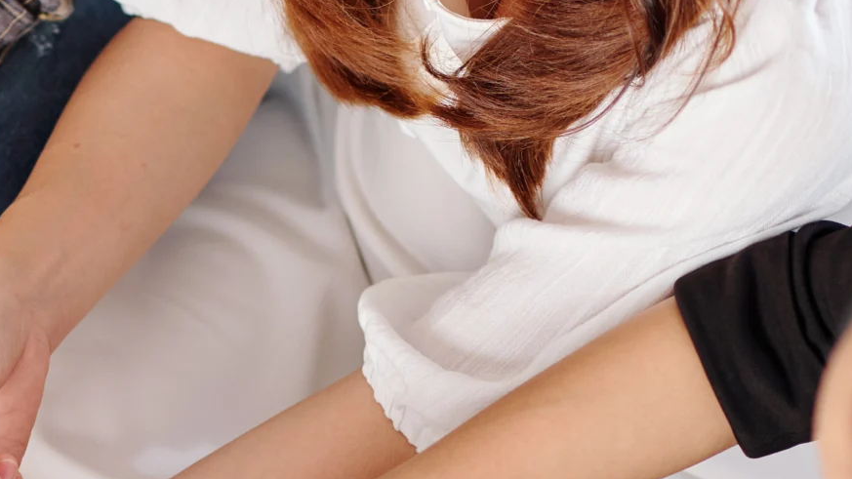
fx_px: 5896
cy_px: 696
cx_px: -214
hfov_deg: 8.2
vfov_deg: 4.6
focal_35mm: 261
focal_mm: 85
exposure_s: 1/200
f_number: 2.8
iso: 400
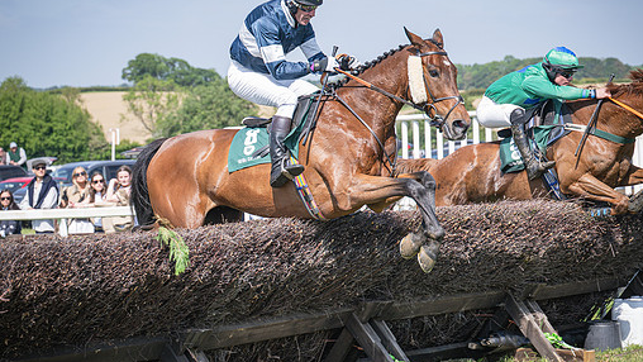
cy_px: 212
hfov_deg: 19.8
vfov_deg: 11.2
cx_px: 224
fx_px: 1842
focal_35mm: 108
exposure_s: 1/1600
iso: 200
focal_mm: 70
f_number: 4
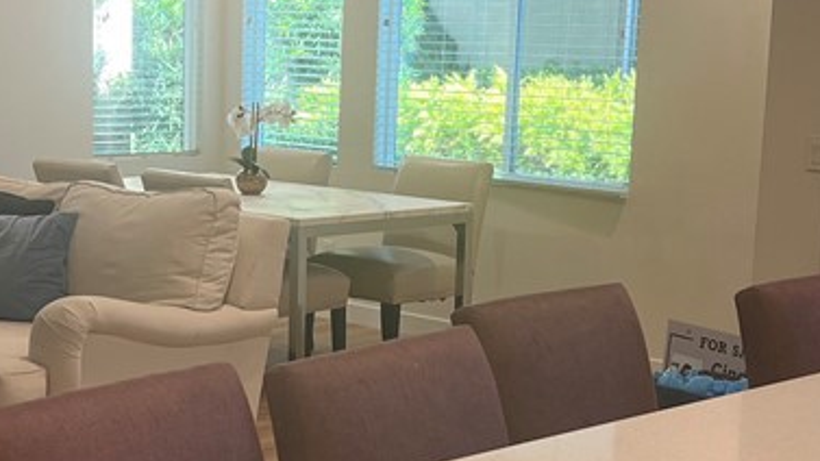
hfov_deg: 27.3
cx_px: 254
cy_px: 294
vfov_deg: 15.7
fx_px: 1674
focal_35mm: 77
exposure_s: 1/120
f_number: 1.5
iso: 64
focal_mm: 5.7
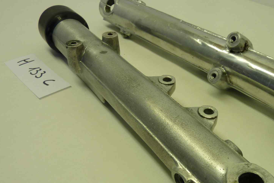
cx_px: 182
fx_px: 282
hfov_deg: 51.0
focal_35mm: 37
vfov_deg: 35.6
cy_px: 119
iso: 80
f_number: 3.3
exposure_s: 1/50
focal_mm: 4.1
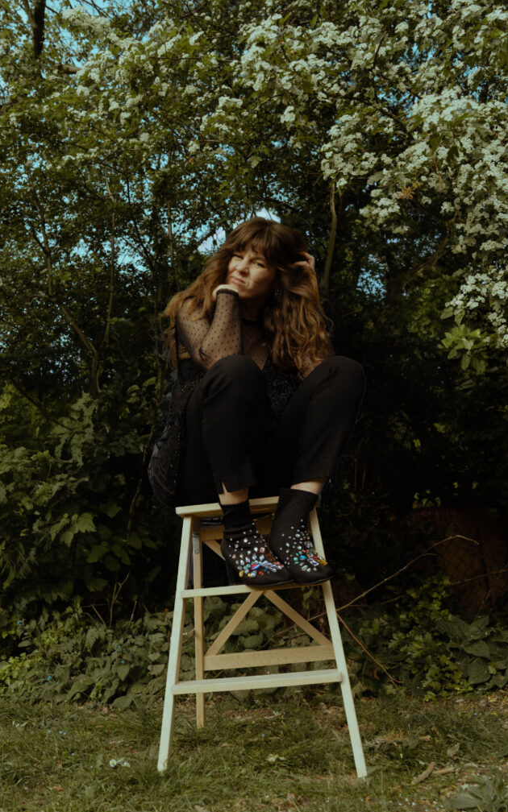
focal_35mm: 29
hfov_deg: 43.1
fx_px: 642
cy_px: 412
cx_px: 237
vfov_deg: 64.6
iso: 250
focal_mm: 28
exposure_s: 1/250
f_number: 5.6
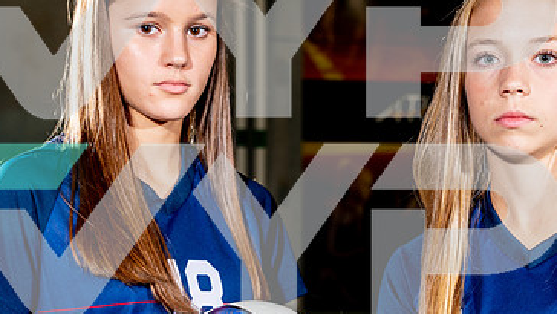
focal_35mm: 103
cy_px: 264
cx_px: 289
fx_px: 1522
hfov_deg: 20.7
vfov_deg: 11.7
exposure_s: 1/125
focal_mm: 48
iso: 100
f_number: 5
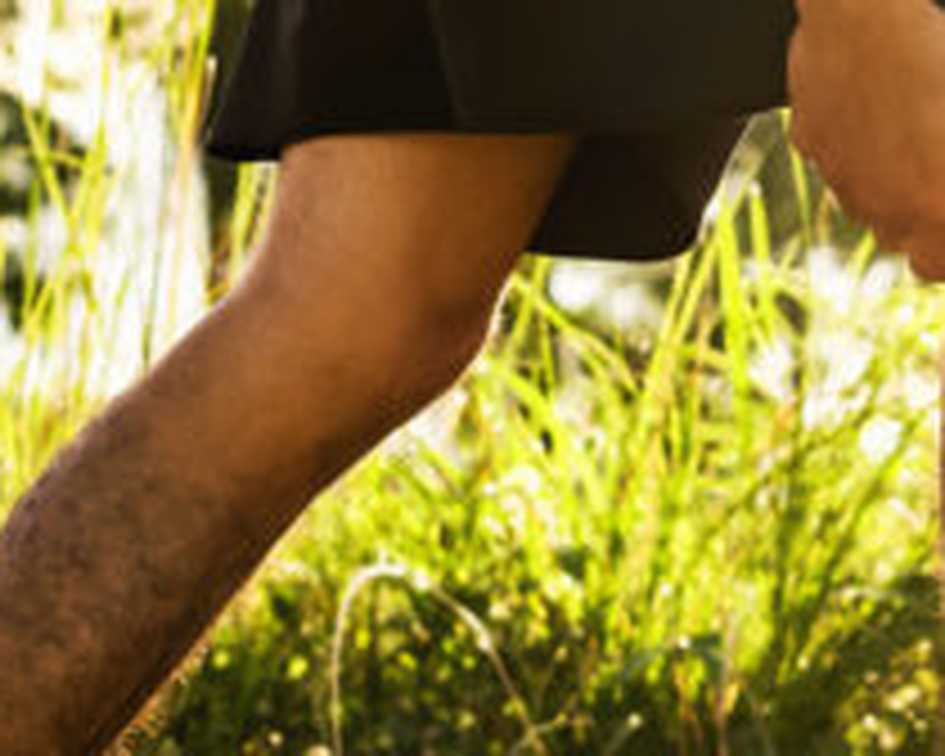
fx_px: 3748
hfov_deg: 14.0
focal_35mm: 134
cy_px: 72
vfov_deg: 11.4
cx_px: 1076
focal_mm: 50
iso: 640
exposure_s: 1/1600
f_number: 4
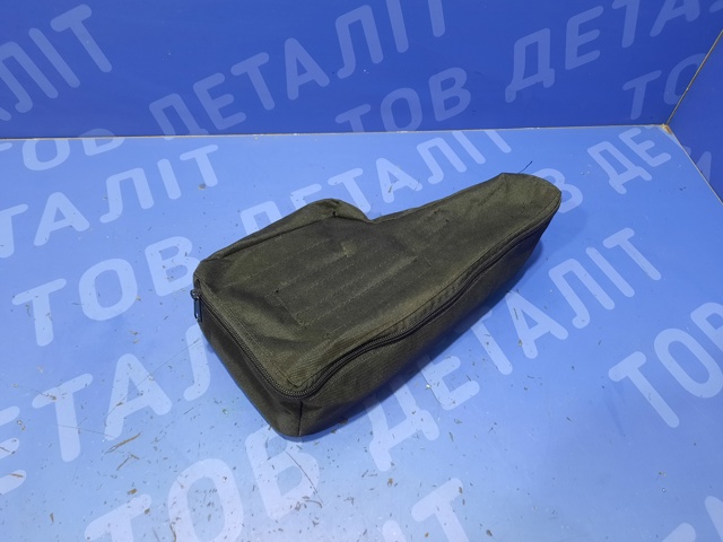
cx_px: 362
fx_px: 522
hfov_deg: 69.4
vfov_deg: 54.9
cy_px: 271
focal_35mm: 25
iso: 320
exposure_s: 1/25
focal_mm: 4.6
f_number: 2
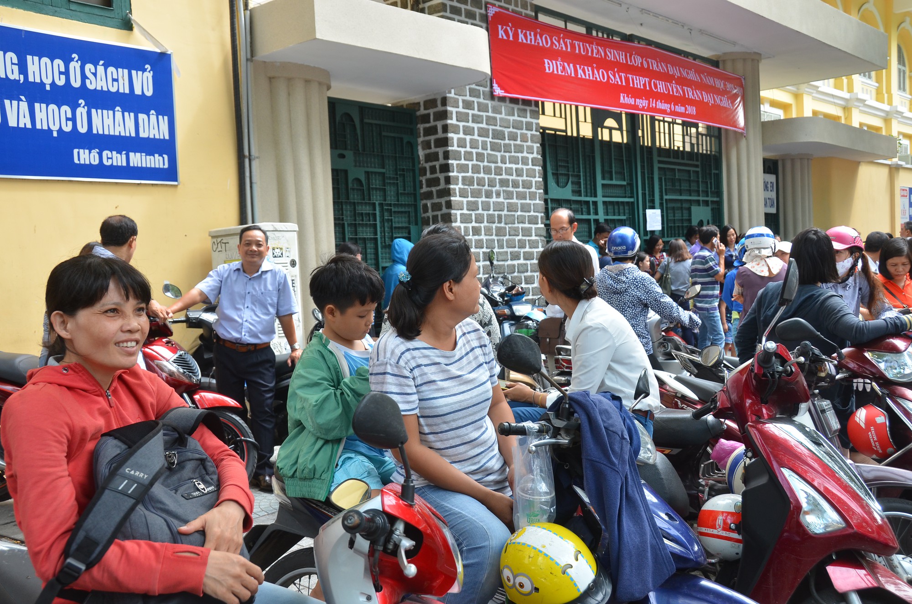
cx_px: 456
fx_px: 910
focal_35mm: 36
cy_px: 302
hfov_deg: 53.2
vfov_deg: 36.7
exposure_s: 1/320
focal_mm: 24
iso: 400
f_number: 5
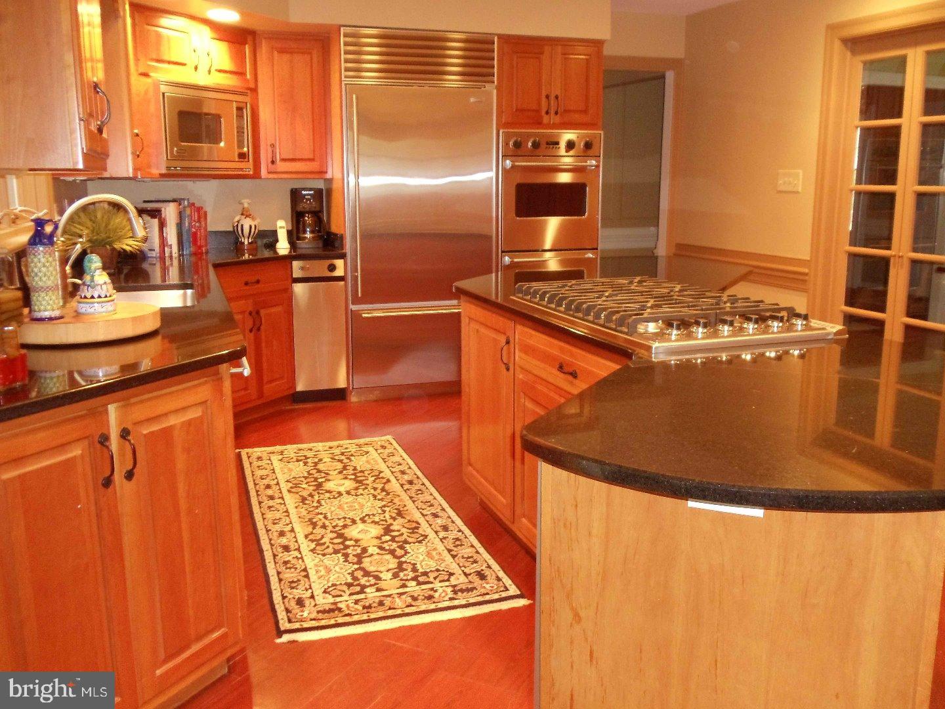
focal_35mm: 44
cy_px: 354
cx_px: 472
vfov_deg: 32.9
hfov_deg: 42.9
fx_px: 1201
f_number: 3.5
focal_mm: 6
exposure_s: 1/8
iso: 400
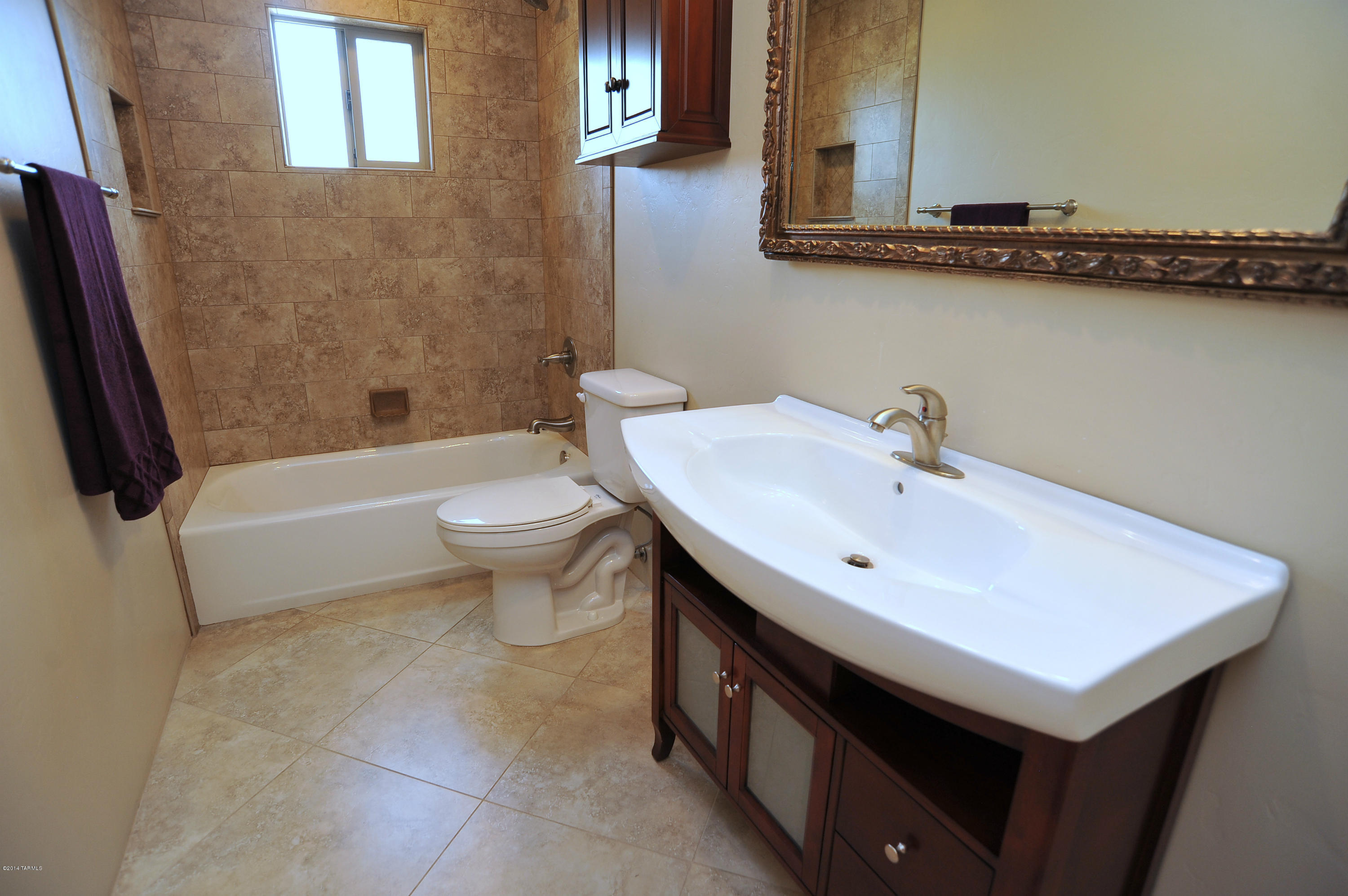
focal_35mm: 18
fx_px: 674
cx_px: 674
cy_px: 448
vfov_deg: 67.3
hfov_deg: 90.0
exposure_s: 1/30
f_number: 5.6
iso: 500
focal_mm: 18
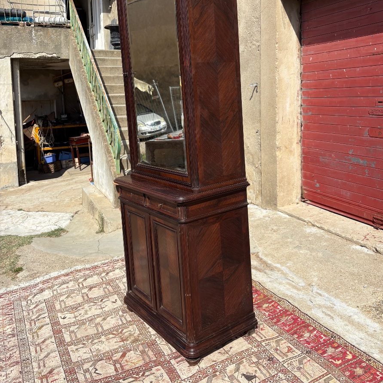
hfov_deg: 52.5
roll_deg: +1.9
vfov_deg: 51.6
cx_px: 193
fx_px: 388
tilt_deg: -5.4
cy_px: 131
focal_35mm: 31
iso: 50
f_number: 1.6
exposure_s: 1/3125
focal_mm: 5.96
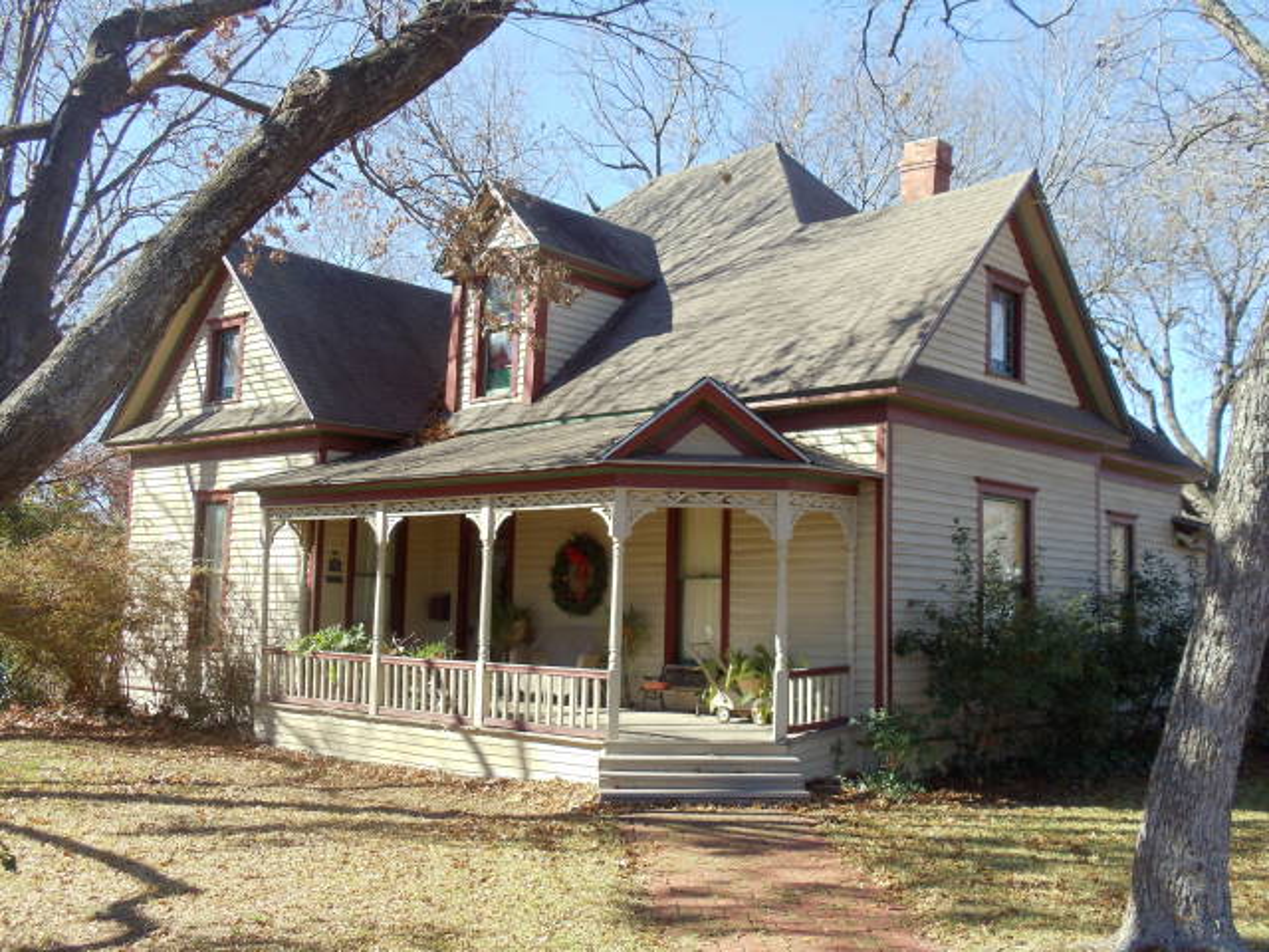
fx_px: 1833
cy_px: 476
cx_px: 634
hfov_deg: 38.2
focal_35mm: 50
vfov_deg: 29.1
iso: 100
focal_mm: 6.81
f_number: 3.7
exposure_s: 1/320
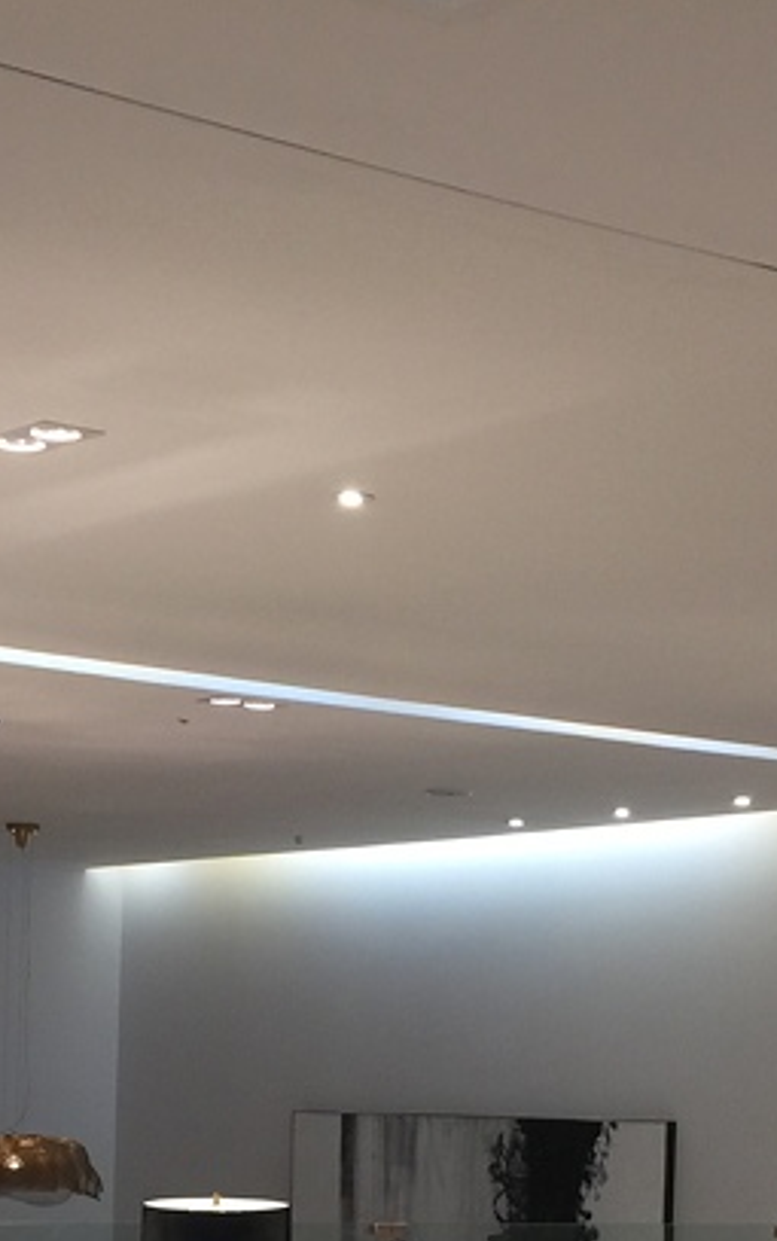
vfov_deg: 23.8
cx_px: 250
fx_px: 2807
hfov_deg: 15.7
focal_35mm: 83
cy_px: 1243
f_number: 2.2
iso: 50
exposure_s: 1/17
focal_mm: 4.15
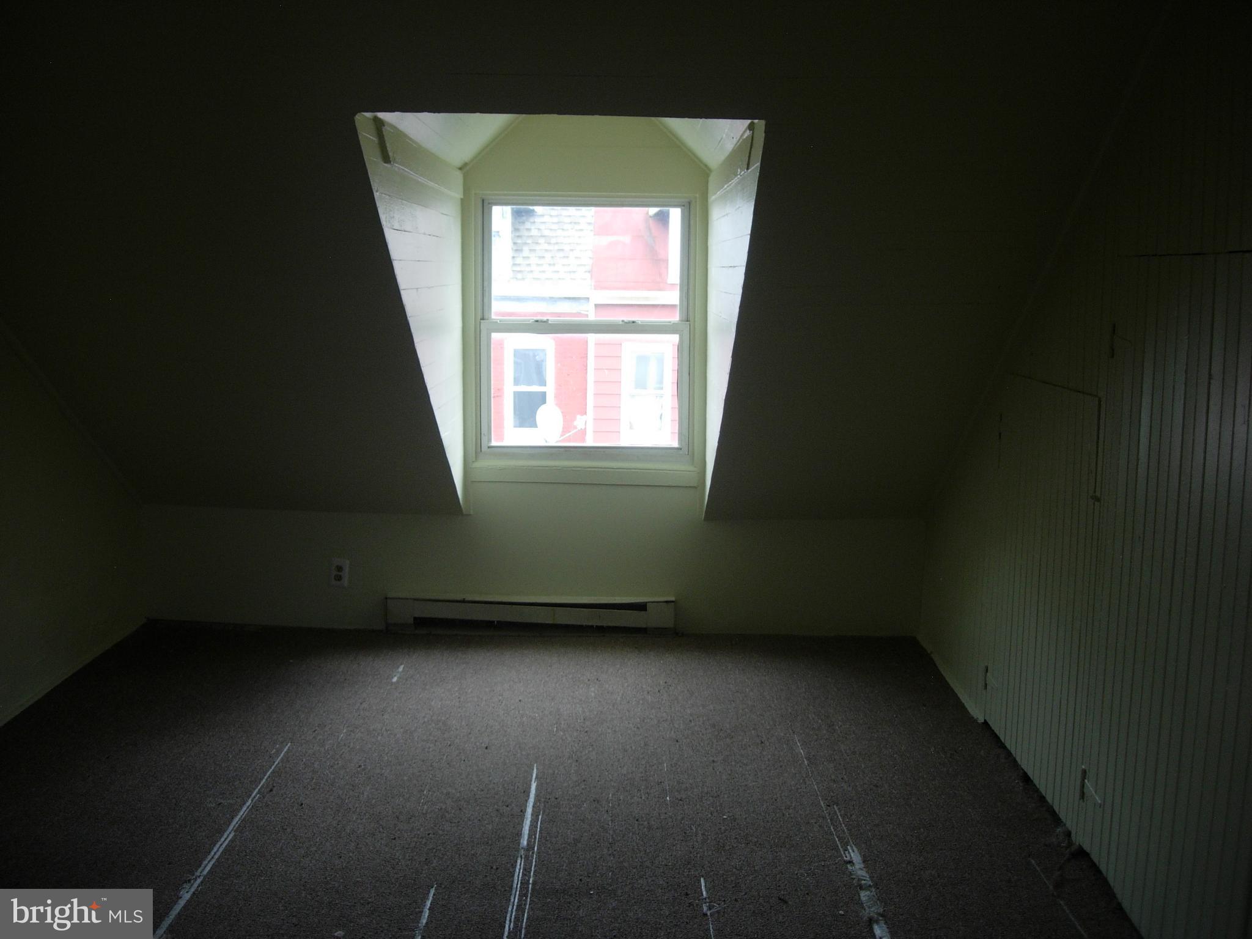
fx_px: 1374
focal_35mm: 38
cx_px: 626
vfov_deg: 37.7
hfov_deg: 49.0
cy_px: 470
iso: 64
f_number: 2.8
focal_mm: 7.8
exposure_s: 1/98.7
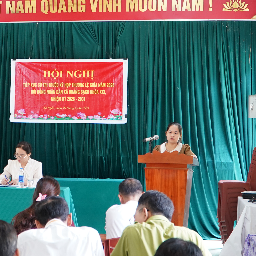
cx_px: 36
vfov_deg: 22.8
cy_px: 122
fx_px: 636
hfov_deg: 22.3
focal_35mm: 76
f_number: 4
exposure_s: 1/50
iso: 1000
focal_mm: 30
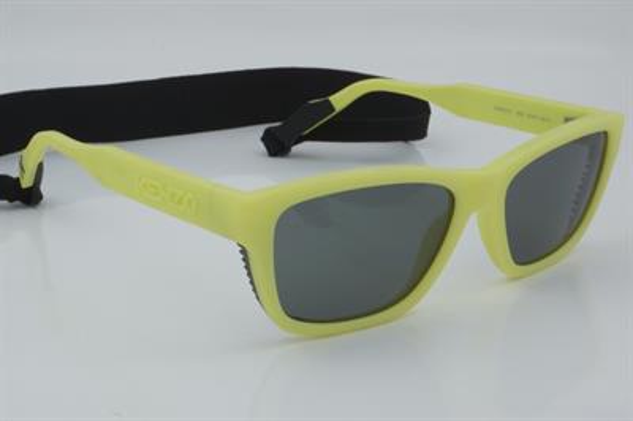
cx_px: 316
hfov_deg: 29.9
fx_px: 1186
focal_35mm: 68
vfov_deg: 20.1
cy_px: 210
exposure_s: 1/3
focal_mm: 45
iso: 100
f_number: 32
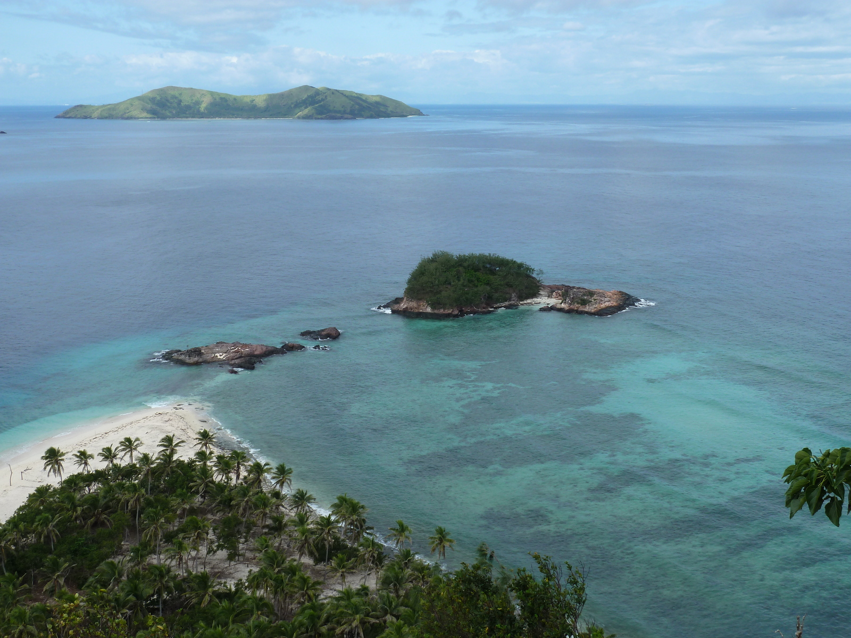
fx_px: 1082
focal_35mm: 44
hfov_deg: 42.9
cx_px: 426
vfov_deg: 32.9
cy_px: 319
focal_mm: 7.3
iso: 80
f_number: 4.5
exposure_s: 1/400
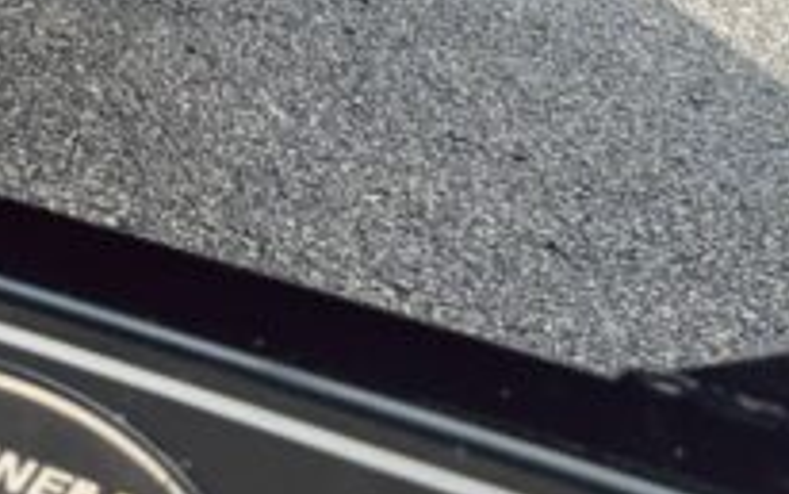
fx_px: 3077
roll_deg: +0.9
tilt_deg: +0.2
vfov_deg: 8.1
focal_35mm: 143
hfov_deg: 14.1
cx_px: -186
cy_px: -881
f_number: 1.6
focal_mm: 5.96
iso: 50
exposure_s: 1/654
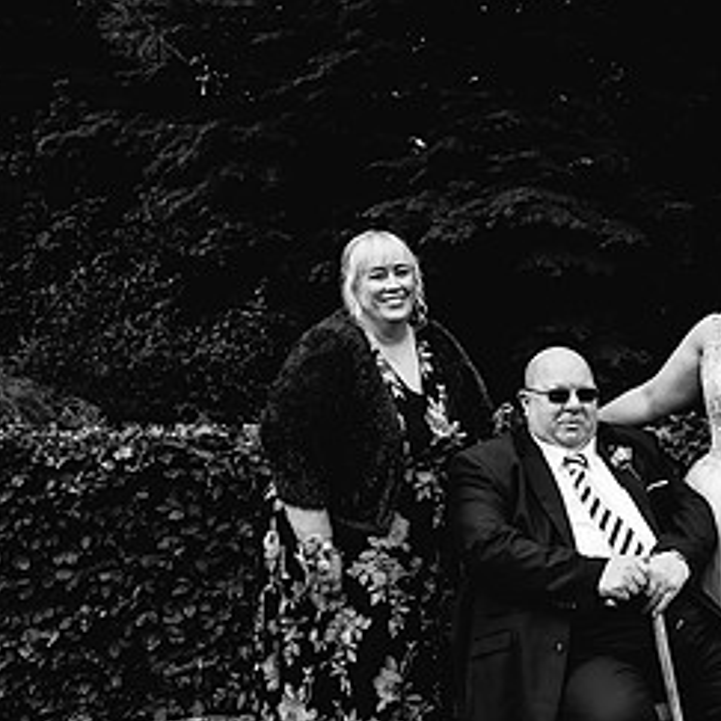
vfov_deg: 24.3
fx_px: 1673
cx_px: 766
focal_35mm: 71
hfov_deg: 23.1
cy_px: 423
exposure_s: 1/500
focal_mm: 35
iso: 200
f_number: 3.5
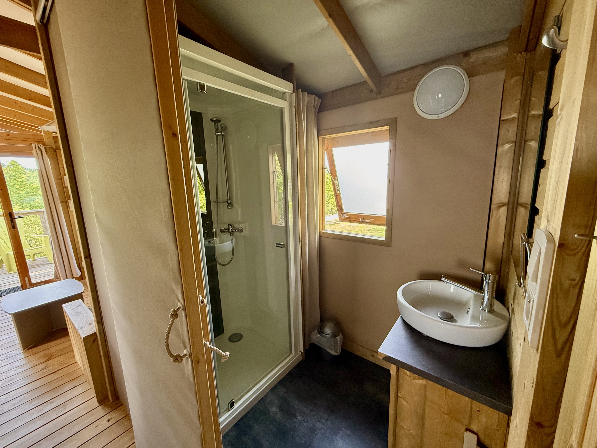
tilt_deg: -10.5
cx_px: 298
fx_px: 241
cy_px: 224
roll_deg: +2.7
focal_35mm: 14
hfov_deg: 102.1
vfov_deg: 85.7
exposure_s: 1/99
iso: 320
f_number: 2.2
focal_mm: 2.22
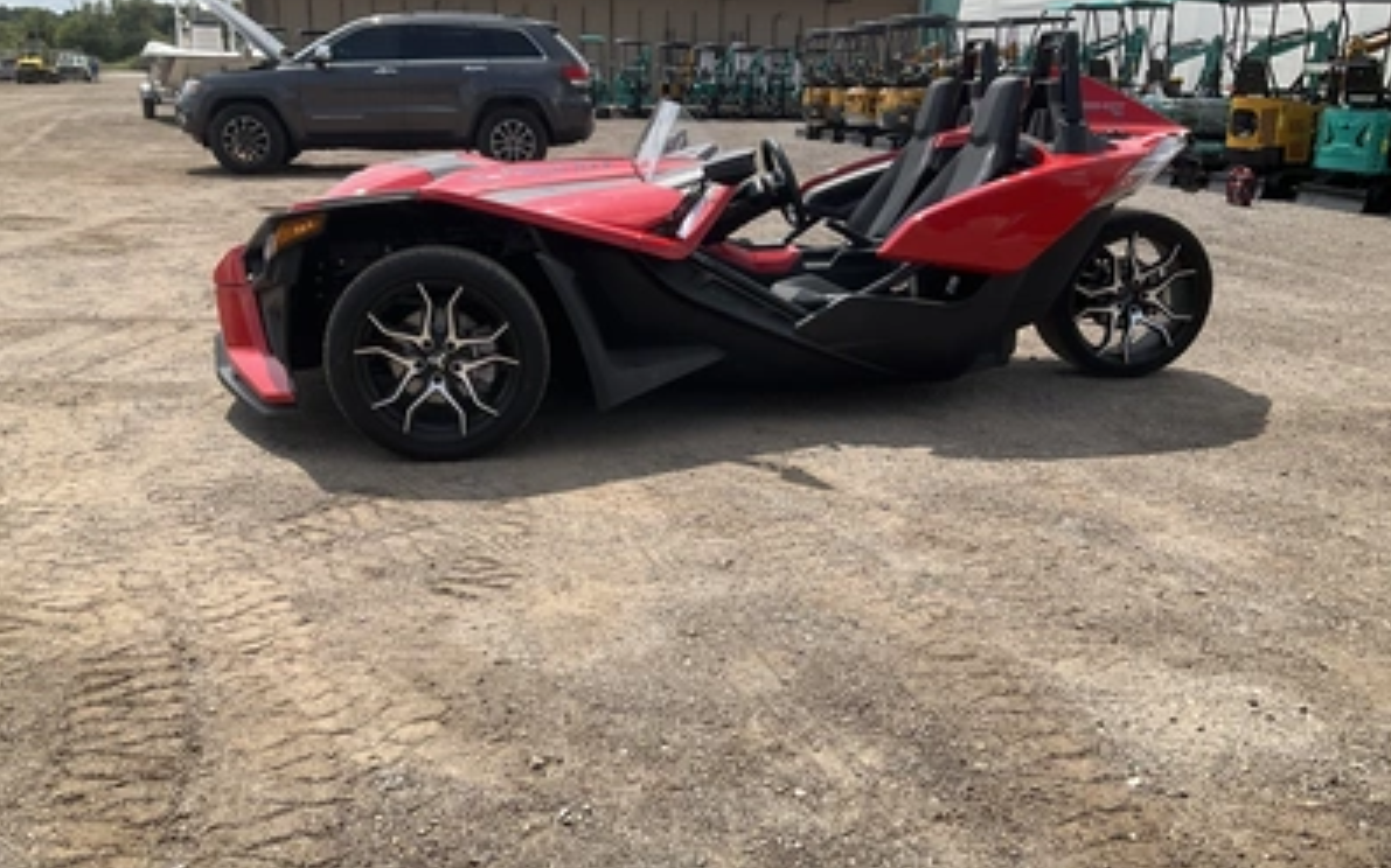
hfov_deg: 61.2
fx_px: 1175
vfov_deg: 40.6
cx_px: 694
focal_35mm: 31
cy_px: 441
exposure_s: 1/1626
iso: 25
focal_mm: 3
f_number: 1.8
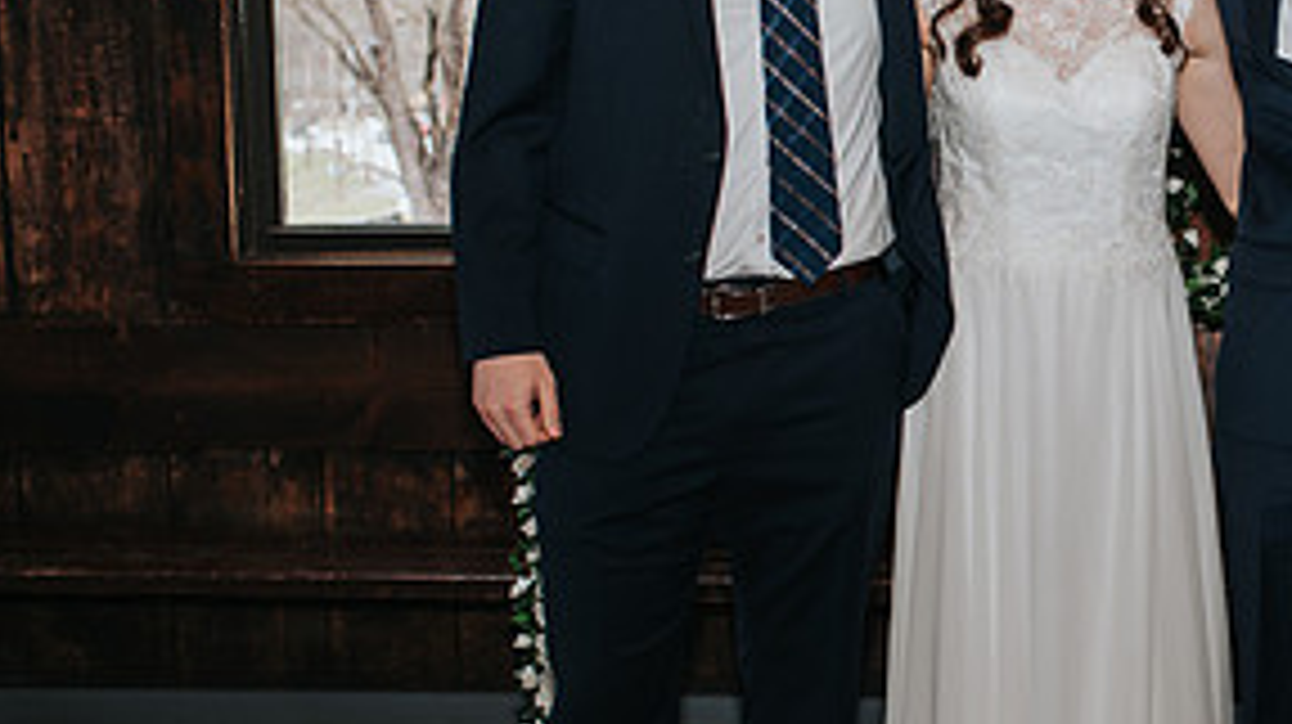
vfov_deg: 15.7
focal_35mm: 77
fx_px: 2636
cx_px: 1127
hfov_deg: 26.7
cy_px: 337
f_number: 3.2
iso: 1000
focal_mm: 35
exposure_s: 1/200
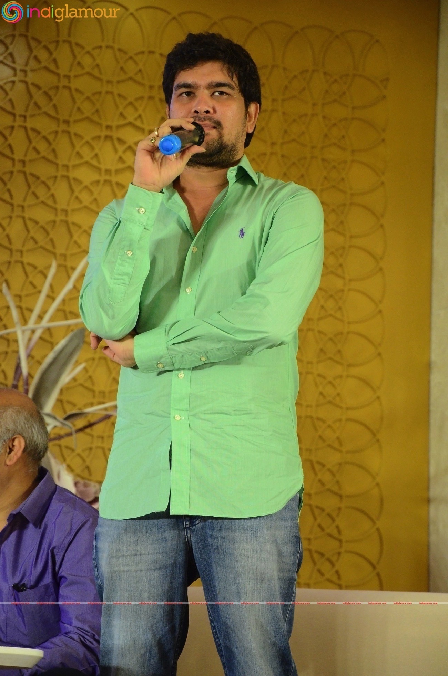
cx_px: 224
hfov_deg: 8.7
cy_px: 338
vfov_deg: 13.1
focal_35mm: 158
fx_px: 2953
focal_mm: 105
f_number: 5.6
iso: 2500
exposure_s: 1/80
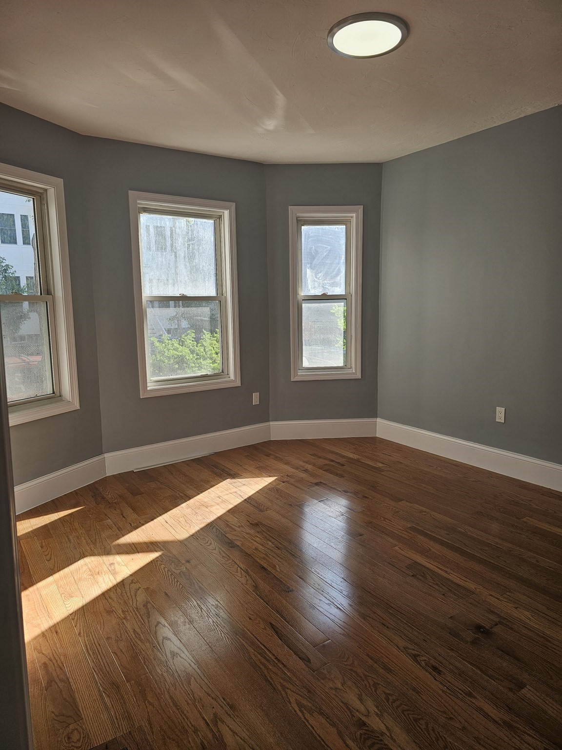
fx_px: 498
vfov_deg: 73.9
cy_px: 375
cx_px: 281
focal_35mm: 23
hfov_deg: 58.9
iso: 16
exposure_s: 1/120
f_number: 1.7
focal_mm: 6.3
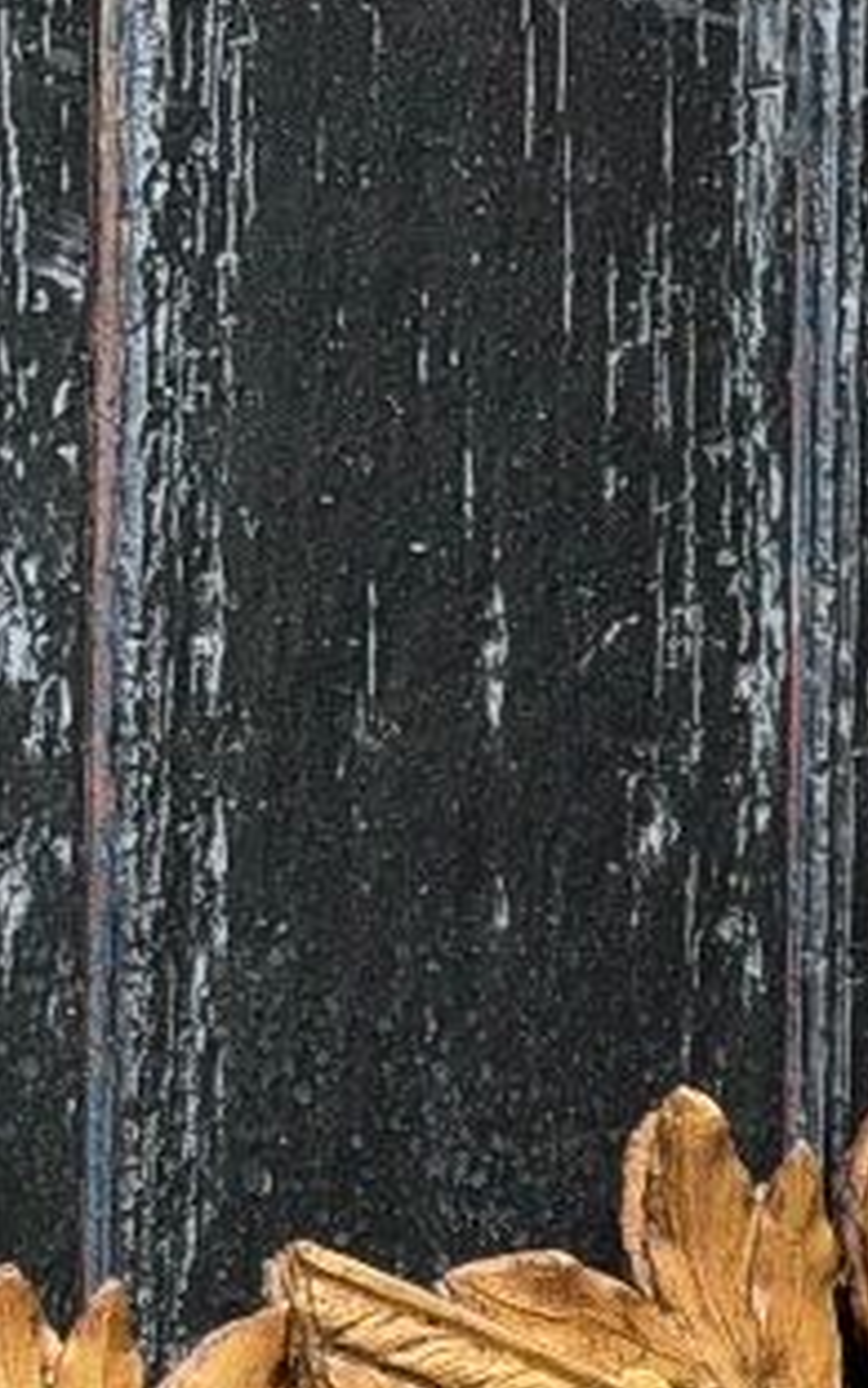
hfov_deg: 6.7
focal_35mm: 196
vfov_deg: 10.5
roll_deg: -0.8
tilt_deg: +0.5
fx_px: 7418
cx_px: 1051
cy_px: 1828
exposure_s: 1/263
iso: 64
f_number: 1.78
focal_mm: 6.76
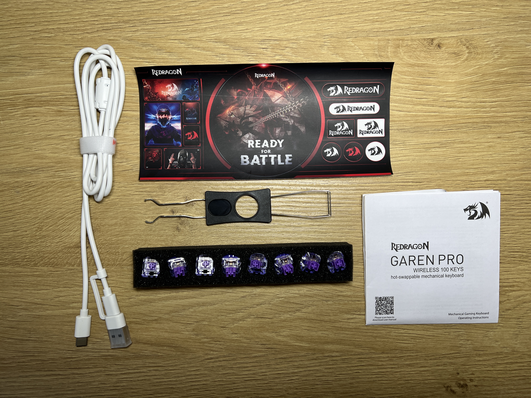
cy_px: 199
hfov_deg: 67.3
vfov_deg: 53.1
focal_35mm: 26
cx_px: 266
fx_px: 399
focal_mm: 5.7
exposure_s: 1/121
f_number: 1.5
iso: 64
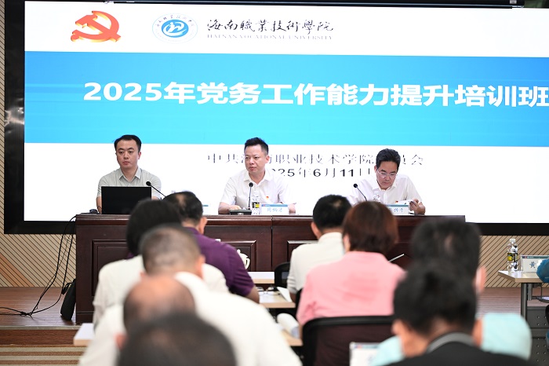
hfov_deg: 19.5
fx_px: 1600
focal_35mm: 105
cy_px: 183
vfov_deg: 13.0
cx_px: 274
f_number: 2.8
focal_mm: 105
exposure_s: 1/200
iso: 1250
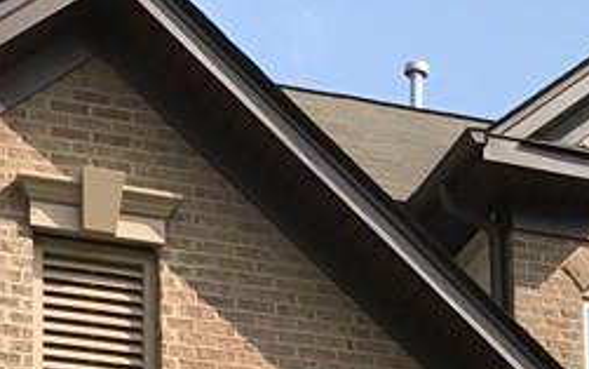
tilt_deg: +6.2
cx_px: 411
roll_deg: +0.7
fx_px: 1943
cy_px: 844
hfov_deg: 17.2
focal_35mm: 121
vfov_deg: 9.7
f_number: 1.8
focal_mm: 3.99
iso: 20
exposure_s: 1/1916
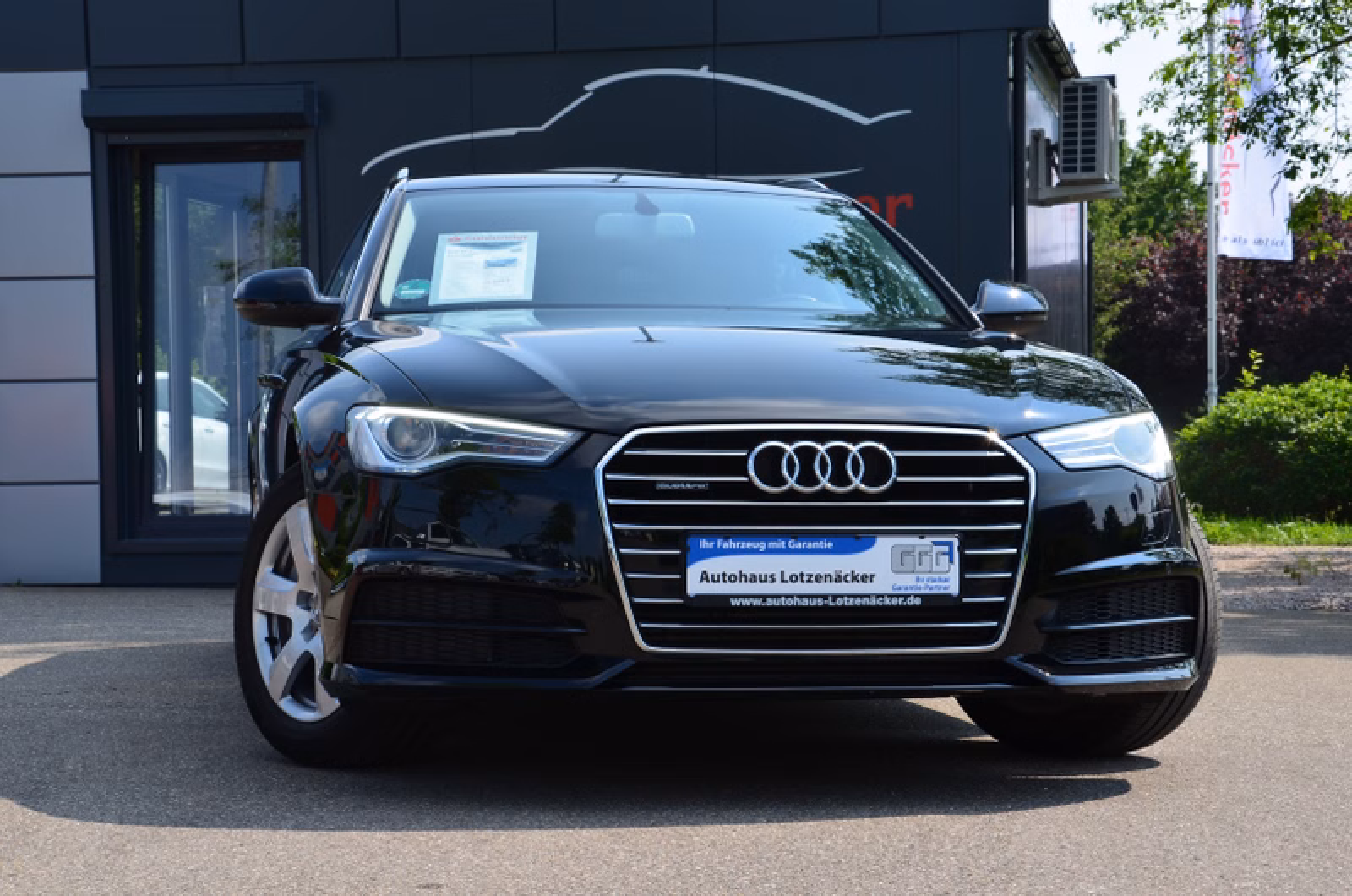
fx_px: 2699
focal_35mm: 72
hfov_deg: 28.1
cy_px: 448
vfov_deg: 18.8
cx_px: 676
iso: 110
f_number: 11
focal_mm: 48
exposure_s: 1/125
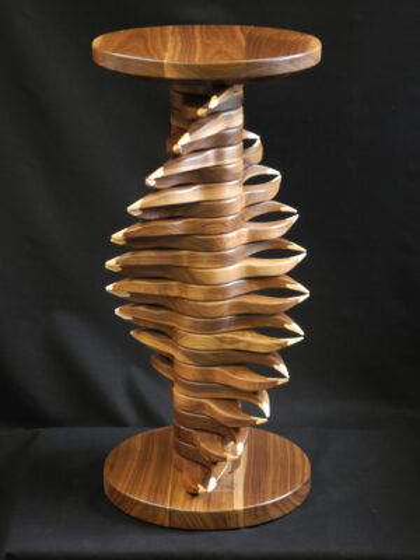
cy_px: 280
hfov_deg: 15.7
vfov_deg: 20.9
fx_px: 1521
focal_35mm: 94
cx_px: 210
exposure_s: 1/15.6
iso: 400
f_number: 4.5
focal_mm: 20.1
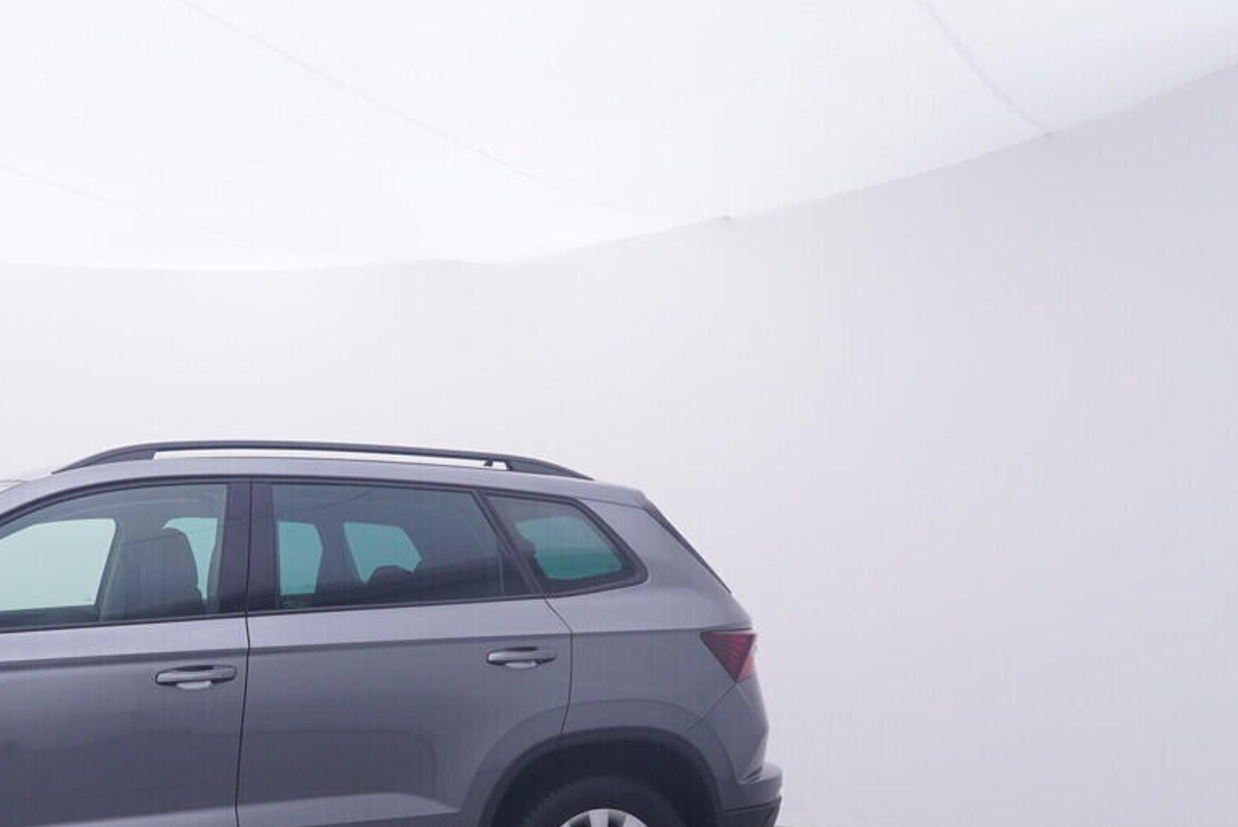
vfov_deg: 31.2
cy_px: 659
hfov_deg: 43.1
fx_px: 1442
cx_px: 160
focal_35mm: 42
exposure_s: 1/80
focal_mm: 15
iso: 200
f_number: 5
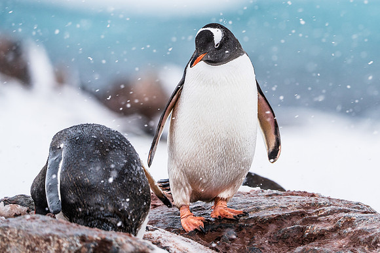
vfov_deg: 2.3
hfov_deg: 3.5
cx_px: 261
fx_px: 6243
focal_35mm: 591
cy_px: 79
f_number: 6.3
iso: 640
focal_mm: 430
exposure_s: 1/1000
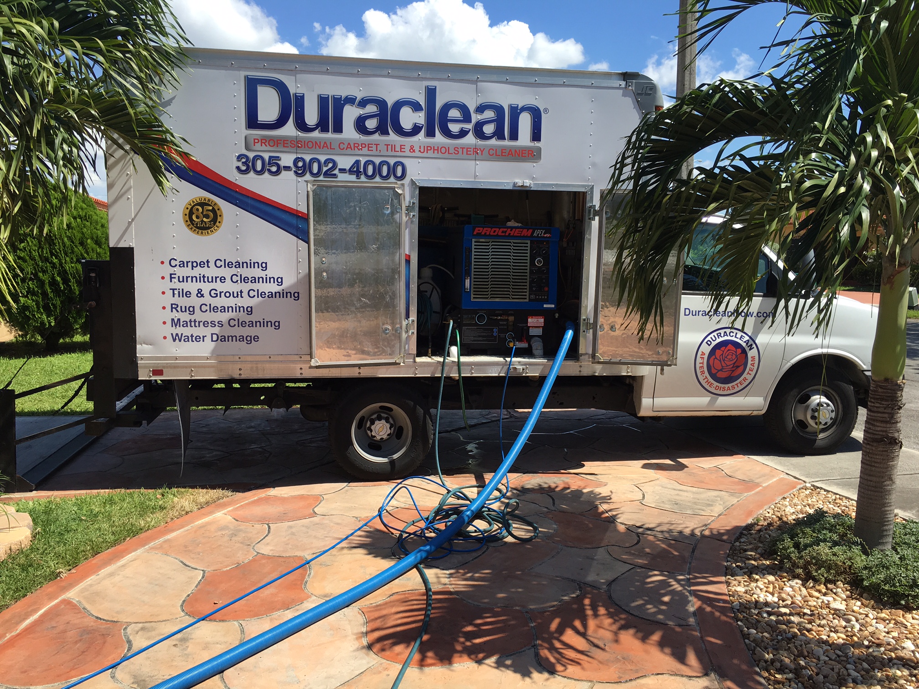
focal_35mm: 29
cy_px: 344
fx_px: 770
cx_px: 460
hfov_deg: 61.7
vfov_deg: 48.2
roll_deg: -0.1
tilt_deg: -6.9
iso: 25
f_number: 2.2
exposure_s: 1/1166
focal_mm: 4.15
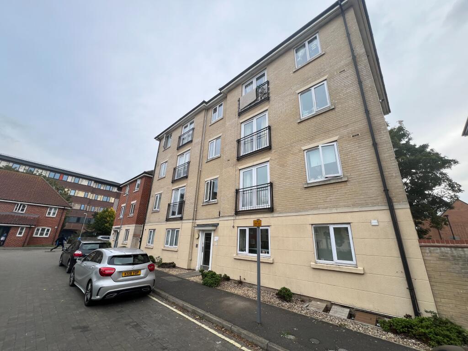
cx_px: 234
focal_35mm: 13
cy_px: 176
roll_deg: -2.9
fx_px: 176
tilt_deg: +18.5
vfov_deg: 89.9
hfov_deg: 106.2
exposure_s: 1/357
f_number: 1.8
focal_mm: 1.57
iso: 32
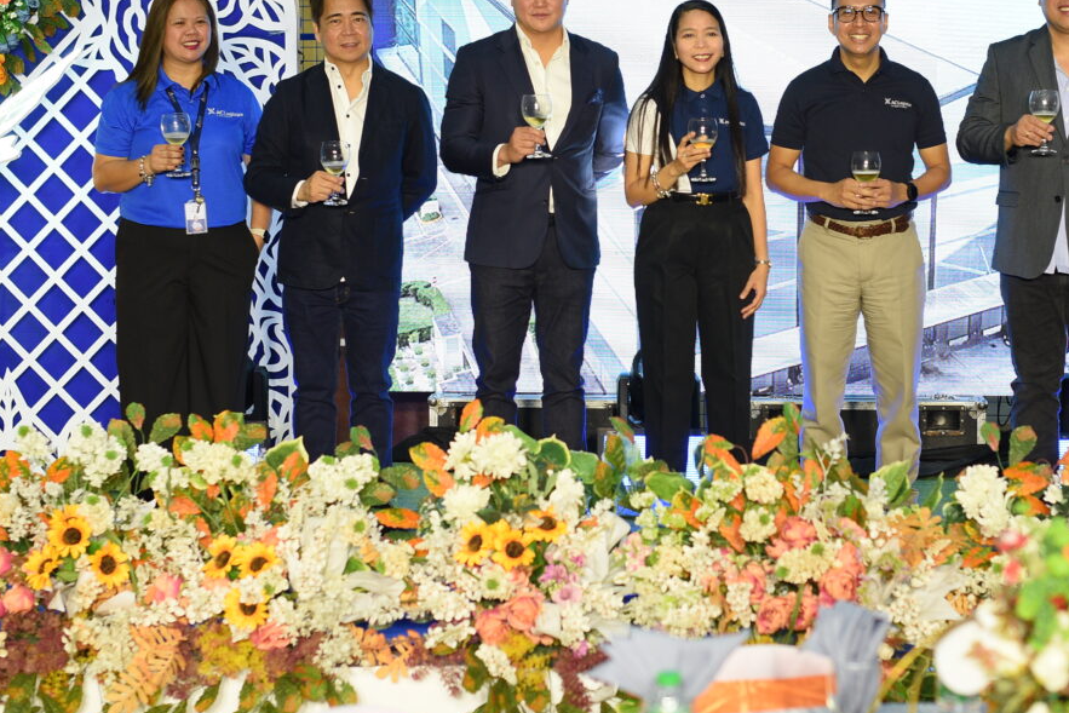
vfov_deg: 15.7
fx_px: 2584
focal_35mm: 87
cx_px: 689
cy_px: 238
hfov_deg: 23.3
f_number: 2.8
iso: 640
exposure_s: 1/125
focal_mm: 50
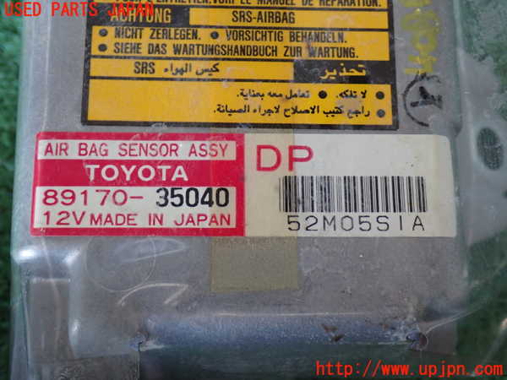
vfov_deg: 29.1
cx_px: 254
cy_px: 190
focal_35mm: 50
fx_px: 732
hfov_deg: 38.2
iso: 800
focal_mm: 9.01
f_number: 3.2
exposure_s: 1/50
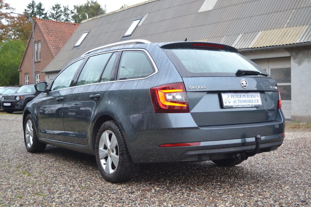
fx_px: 389
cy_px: 104
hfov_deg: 43.6
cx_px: 156
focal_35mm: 45
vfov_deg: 29.9
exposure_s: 1/80
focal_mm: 30
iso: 400
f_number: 4.2
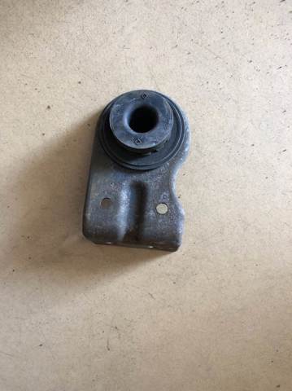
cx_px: 146
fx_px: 315
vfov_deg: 63.5
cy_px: 196
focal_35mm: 28
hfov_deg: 49.7
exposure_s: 1/17
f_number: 1.8
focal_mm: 4
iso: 40
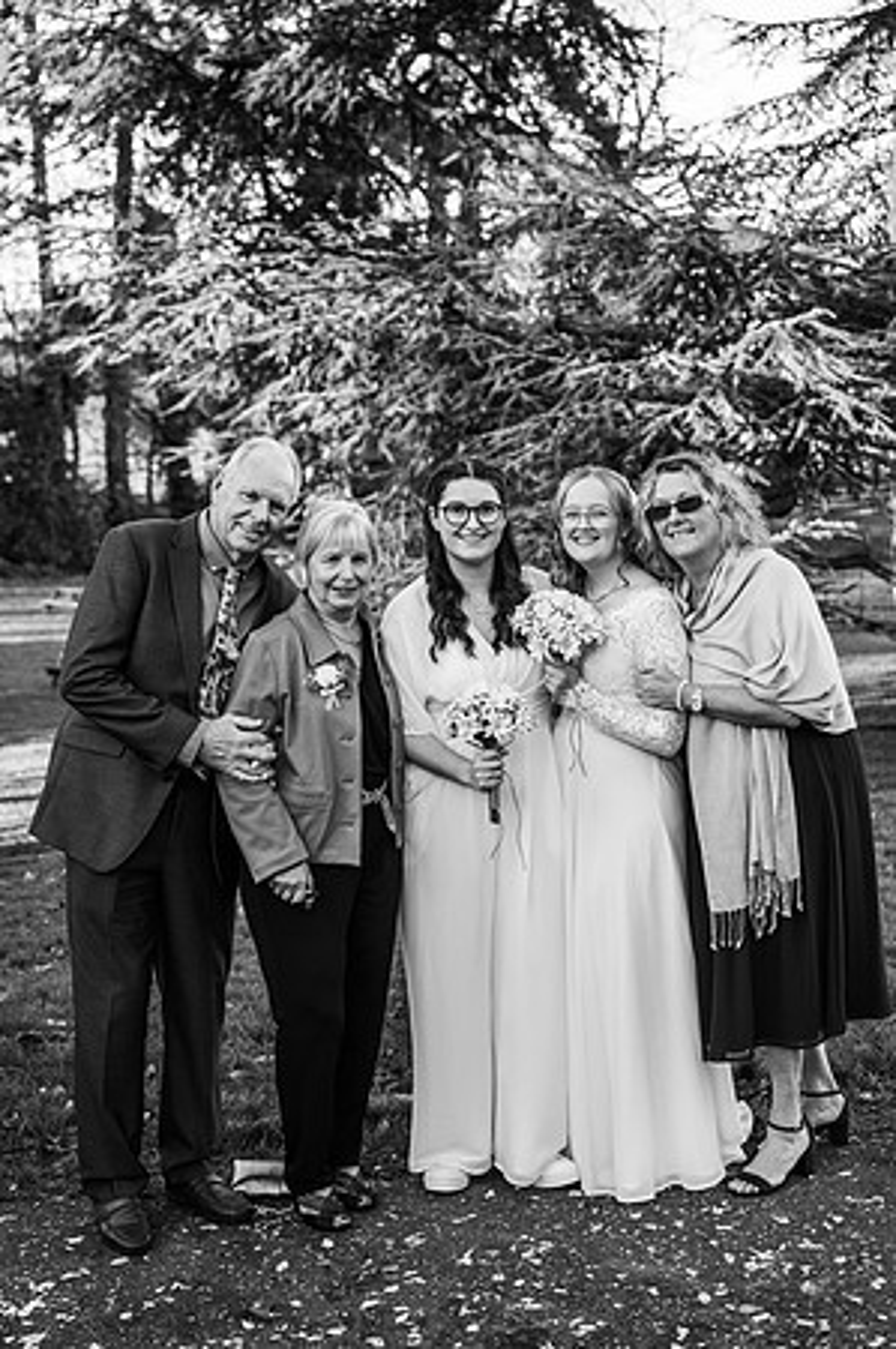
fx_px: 2021
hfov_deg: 25.0
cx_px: 448
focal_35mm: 54
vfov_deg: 36.9
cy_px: 674
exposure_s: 1/200
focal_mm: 54
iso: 100
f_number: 4
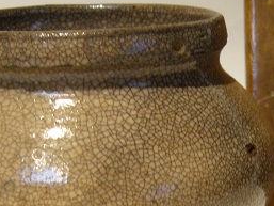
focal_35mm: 109
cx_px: 236
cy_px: 133
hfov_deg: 17.8
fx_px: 863
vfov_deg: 13.6
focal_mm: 5.8
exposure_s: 1/13
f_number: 2.8
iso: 100
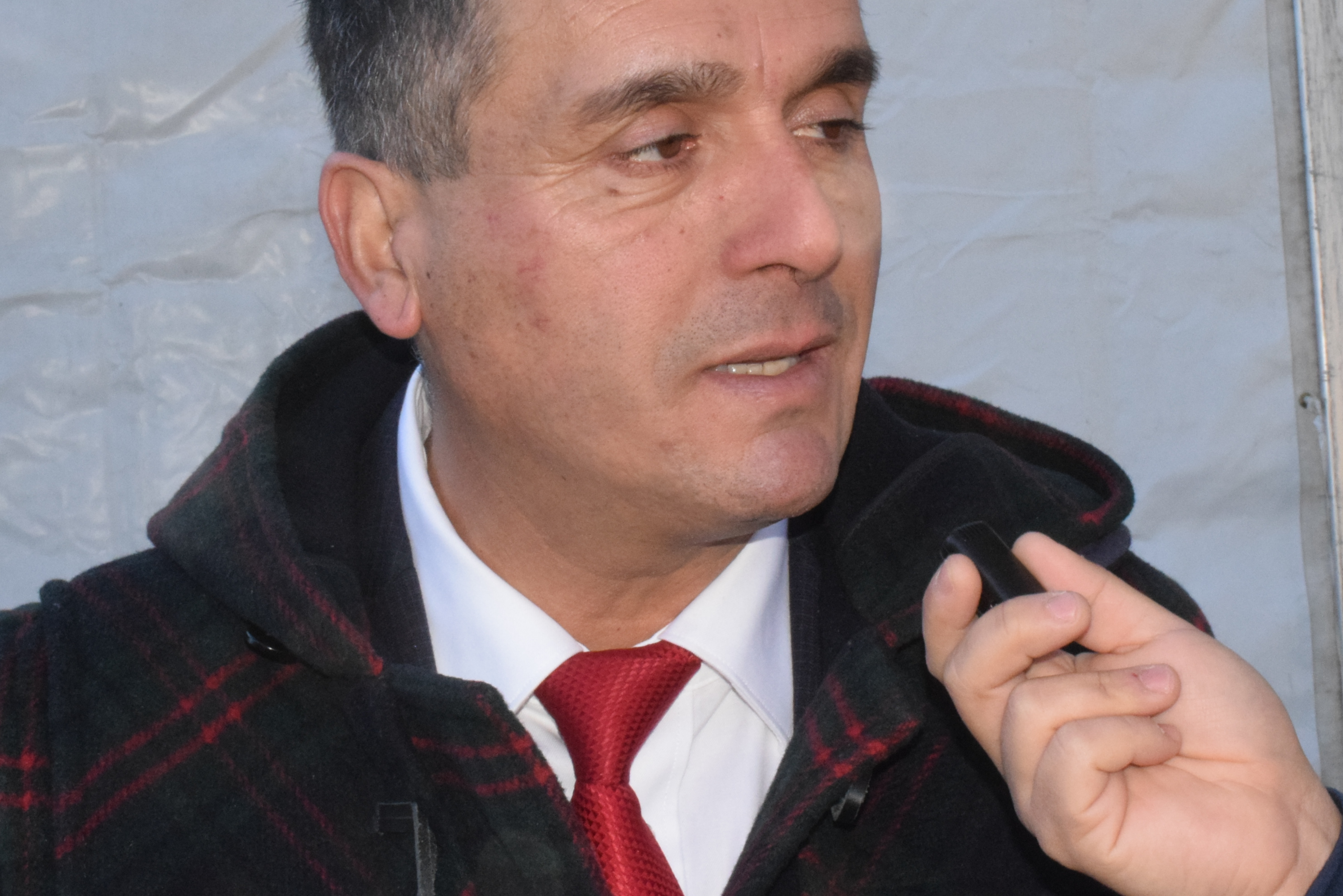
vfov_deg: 14.4
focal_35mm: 95
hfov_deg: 21.5
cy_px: 314
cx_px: 707
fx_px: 3544
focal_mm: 42
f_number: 25
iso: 3200
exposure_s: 1/200
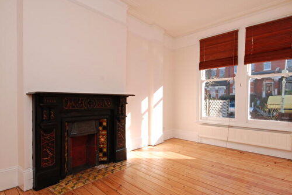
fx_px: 170
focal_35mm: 21
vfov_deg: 59.5
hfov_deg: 80.7
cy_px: 103
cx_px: 167
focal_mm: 10
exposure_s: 1/25
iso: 125
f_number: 11
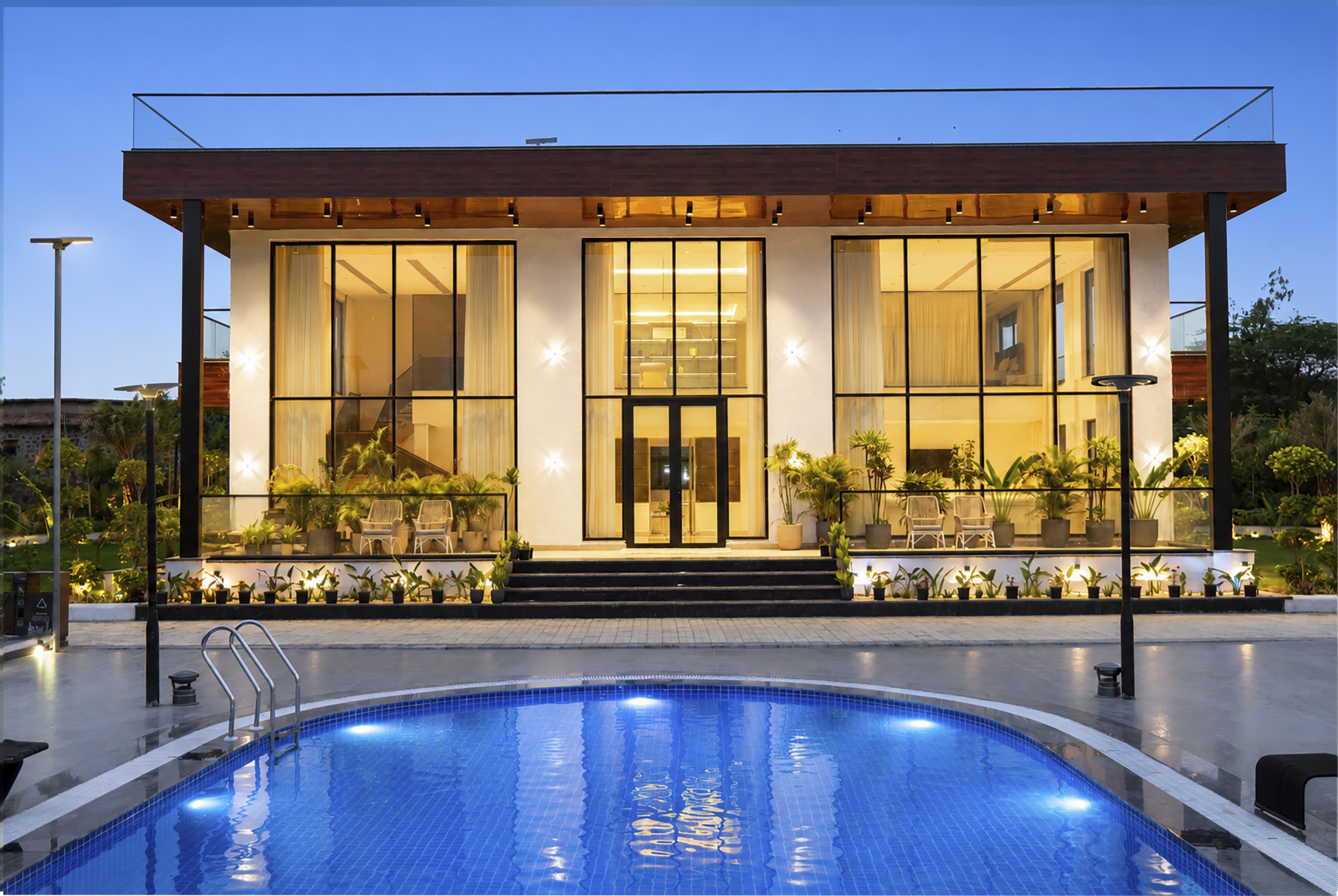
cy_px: 448
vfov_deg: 38.0
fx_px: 1303
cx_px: 669
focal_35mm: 35
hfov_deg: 54.4
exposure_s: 1/25
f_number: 4.5
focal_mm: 35
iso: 800
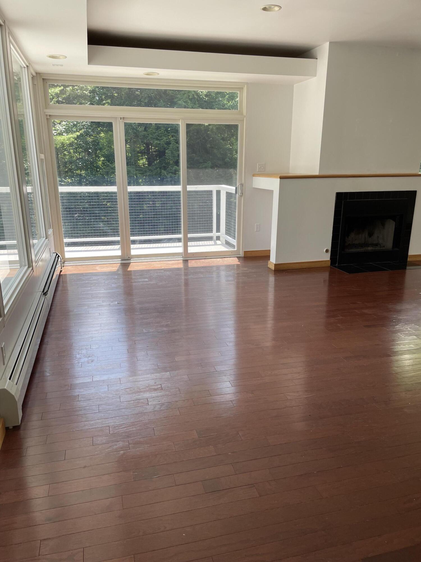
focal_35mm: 26
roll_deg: -0.2
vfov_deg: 67.3
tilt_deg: -13.9
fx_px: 422
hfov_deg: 53.1
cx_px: 210
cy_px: 281
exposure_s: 1/303
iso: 32
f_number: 1.6
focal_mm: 4.2
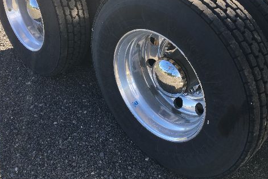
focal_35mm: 41
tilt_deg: -28.5
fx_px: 305
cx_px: 141
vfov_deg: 32.2
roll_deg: -1.2
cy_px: 50
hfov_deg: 47.4
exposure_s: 1/409
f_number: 2.2
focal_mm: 4.15
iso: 25
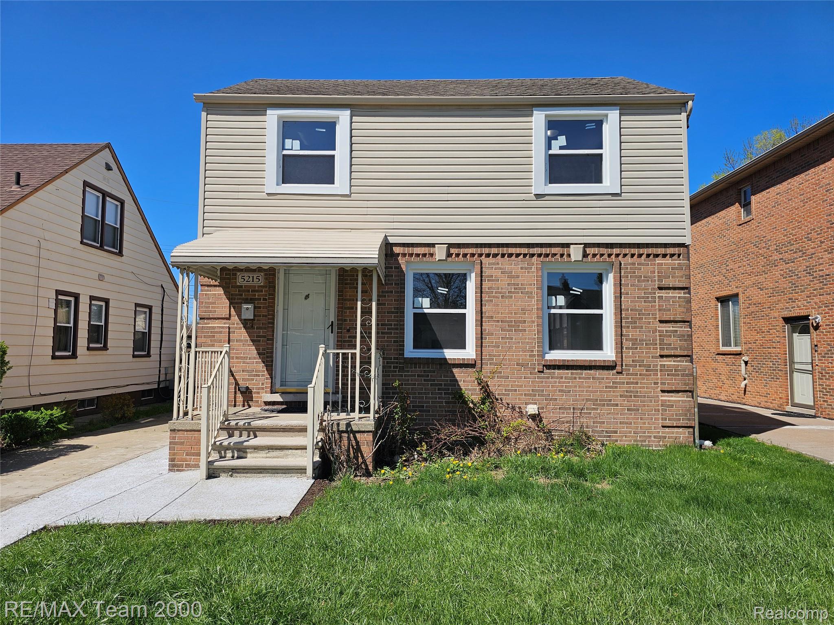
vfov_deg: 58.9
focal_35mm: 23
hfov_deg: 73.9
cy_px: 312
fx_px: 554
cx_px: 417
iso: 10
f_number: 1.7
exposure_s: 1/1148
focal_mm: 6.3
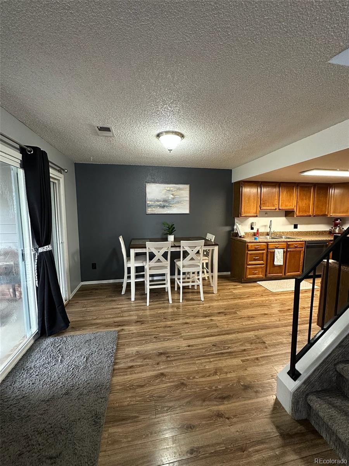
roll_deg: +0.8
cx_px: 174
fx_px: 188
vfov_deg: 102.1
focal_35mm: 14
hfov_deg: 85.7
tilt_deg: -6.5
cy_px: 233
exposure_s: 1/60
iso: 500
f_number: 2.2
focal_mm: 2.22
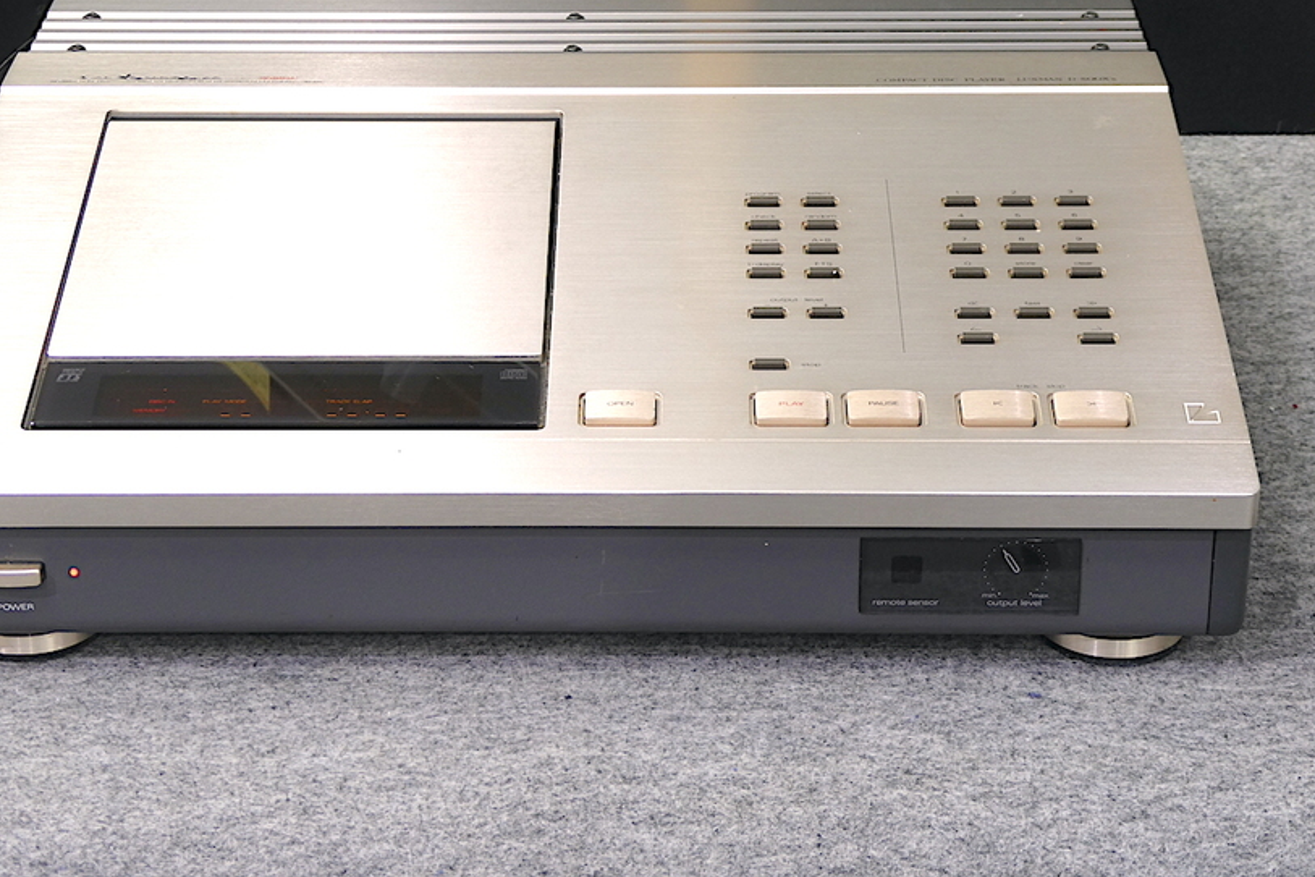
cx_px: 569
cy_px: 332
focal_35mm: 86
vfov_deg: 15.9
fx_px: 3141
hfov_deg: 23.6
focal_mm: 12.5
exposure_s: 1/4
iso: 100
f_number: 4.5
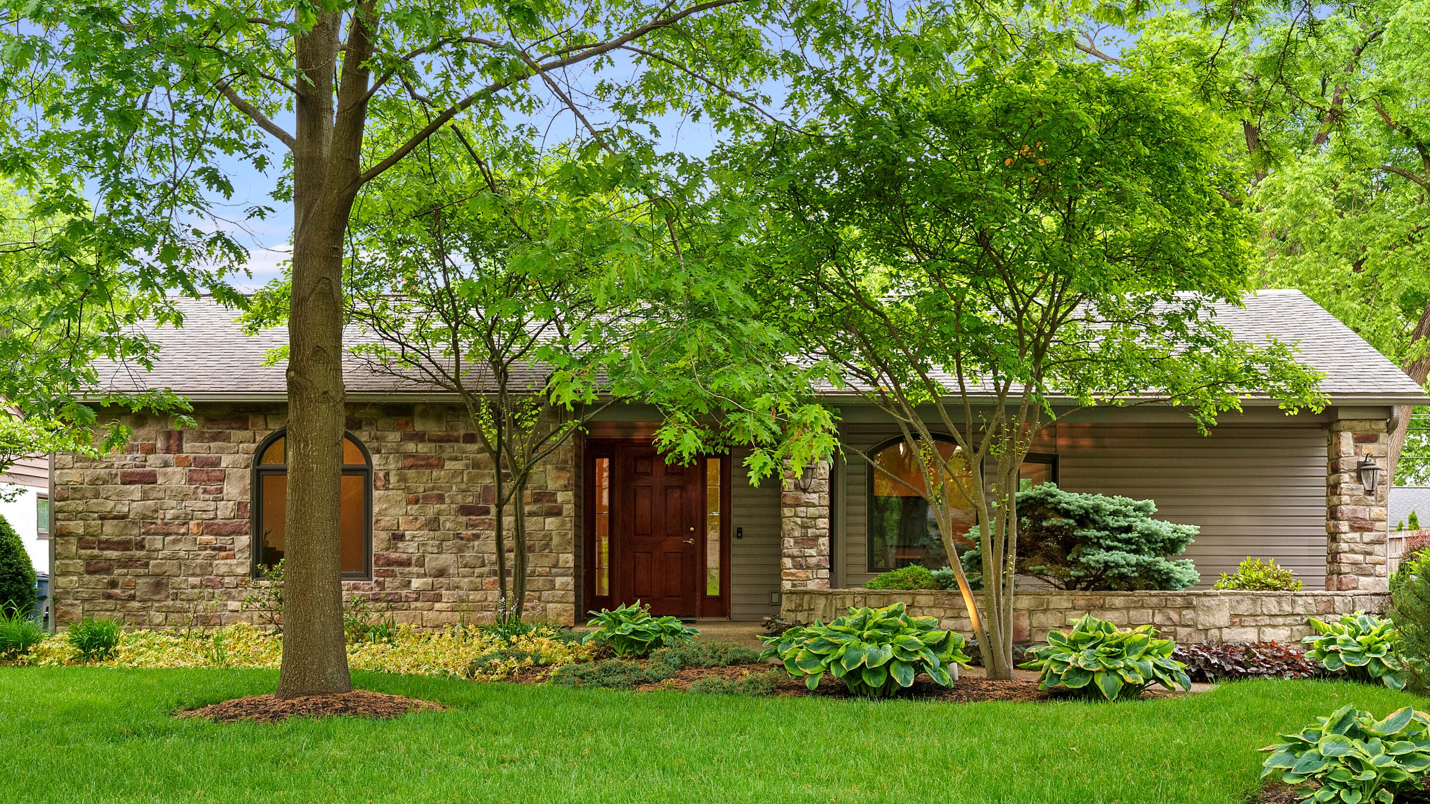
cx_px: 715
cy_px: 357
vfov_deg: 23.5
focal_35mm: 51
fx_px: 1934
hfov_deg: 40.6
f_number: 9
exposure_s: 1/40
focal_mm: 48
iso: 640
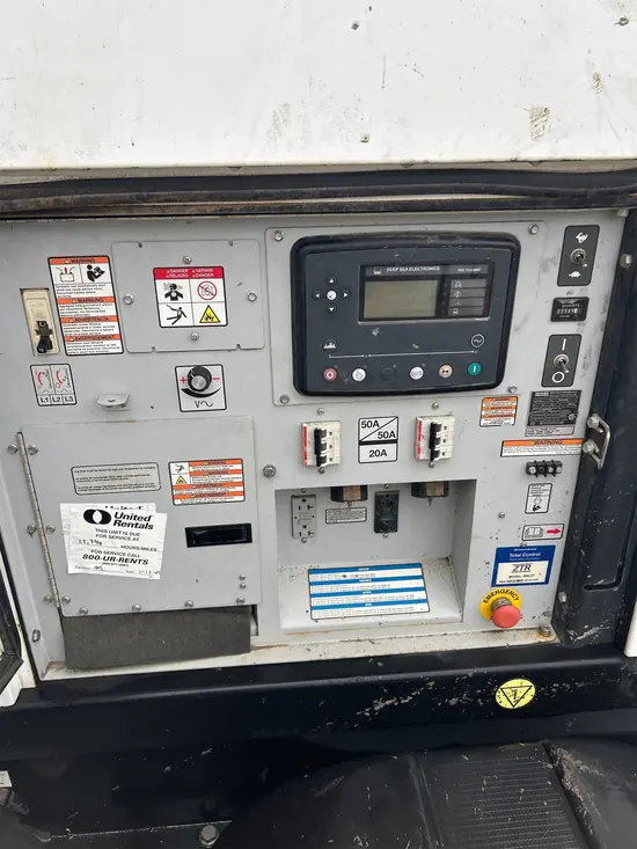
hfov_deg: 53.1
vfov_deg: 67.3
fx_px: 638
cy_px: 424
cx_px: 318
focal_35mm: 26
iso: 50
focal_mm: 5.7
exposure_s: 1/410
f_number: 1.5
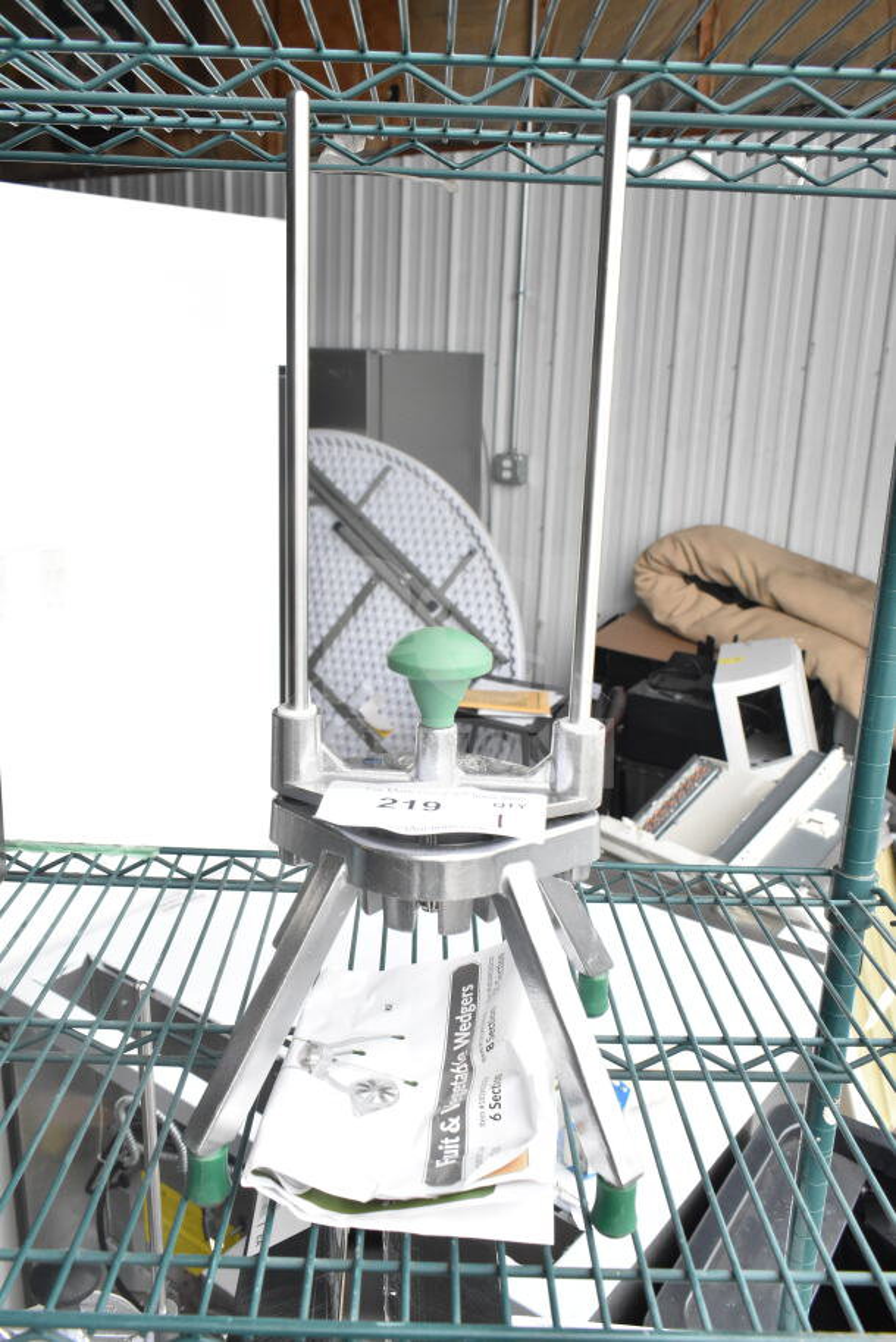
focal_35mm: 30
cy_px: 671
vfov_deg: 61.9
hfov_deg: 43.6
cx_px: 448
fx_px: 1119
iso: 1600
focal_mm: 20
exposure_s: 1/250
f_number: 8
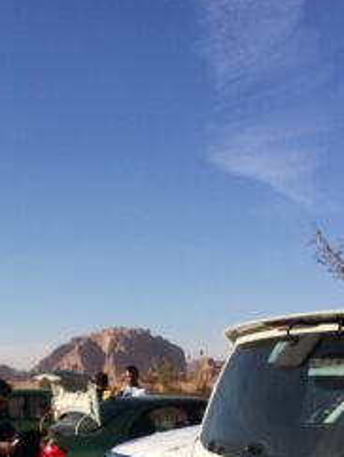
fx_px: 873
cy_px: 360
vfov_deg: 28.8
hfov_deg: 21.5
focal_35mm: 66
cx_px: -2
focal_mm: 4.12
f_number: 2.2
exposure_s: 1/2740
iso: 40
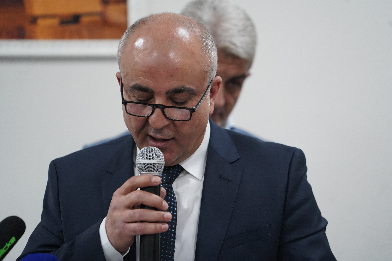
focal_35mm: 200
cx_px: 196
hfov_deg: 10.3
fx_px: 2178
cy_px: 130
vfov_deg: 6.9
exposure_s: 1/250
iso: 4000
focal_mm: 200
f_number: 4
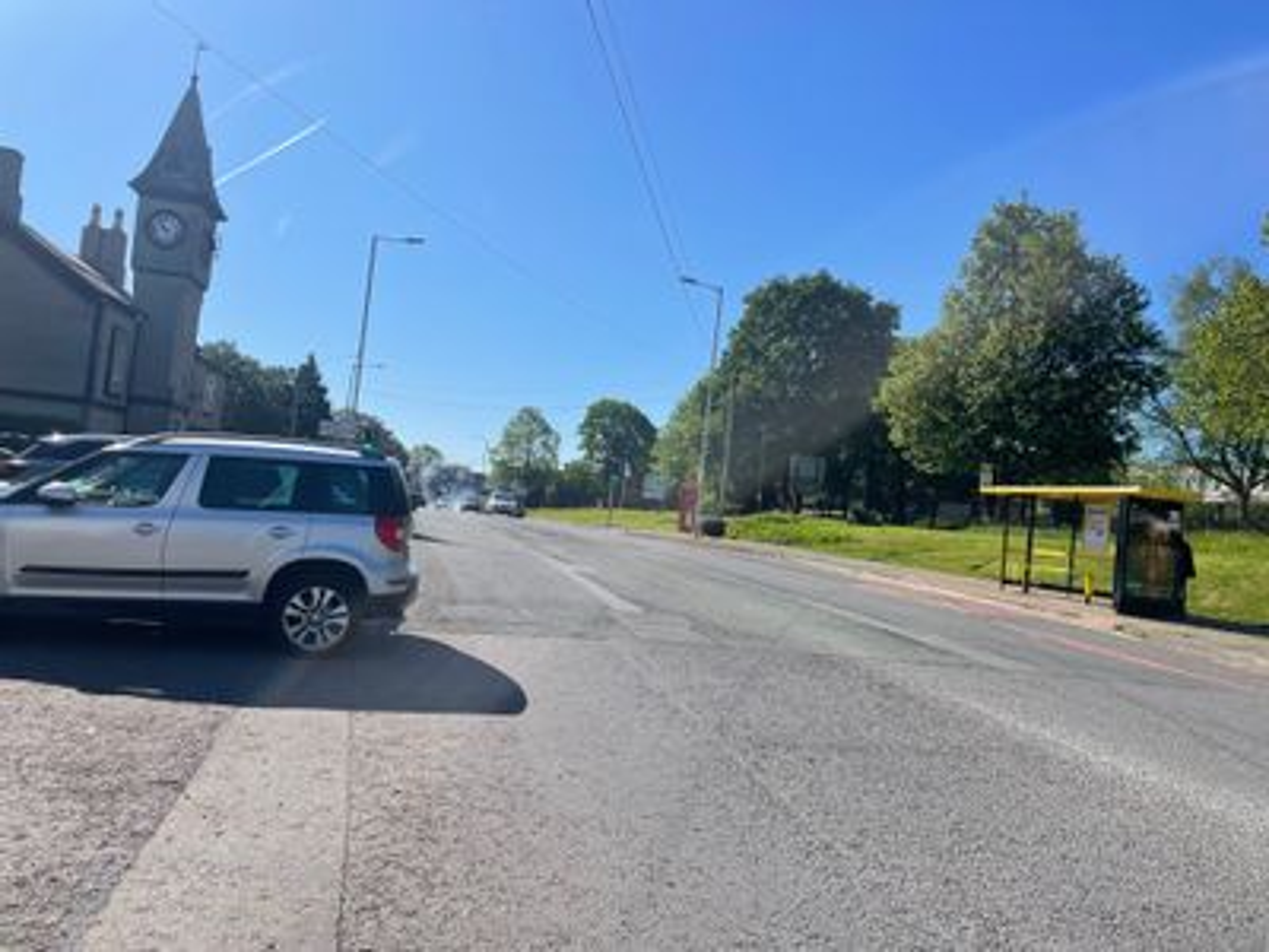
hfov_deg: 67.3
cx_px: 634
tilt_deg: +5.1
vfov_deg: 53.1
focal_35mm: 26
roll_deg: -4.9
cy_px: 476
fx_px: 953
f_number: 1.6
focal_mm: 4.2
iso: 32
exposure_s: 1/4292
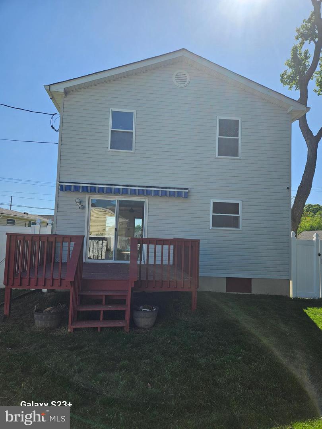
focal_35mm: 23
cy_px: 214
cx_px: 161
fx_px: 285
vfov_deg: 73.9
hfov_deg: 58.9
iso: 25
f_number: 1.8
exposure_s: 1/1677
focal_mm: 5.4
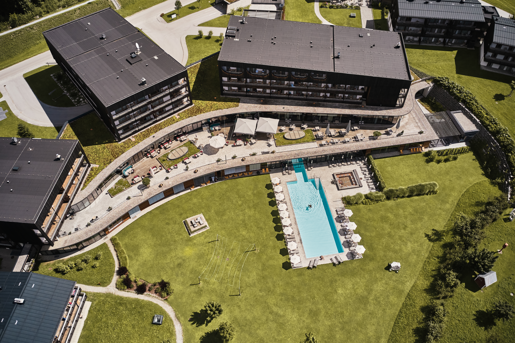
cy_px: 172
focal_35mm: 28
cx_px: 258
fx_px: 400
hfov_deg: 65.5
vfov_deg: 46.4
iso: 100
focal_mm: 10.26
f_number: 3.2
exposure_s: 1/160
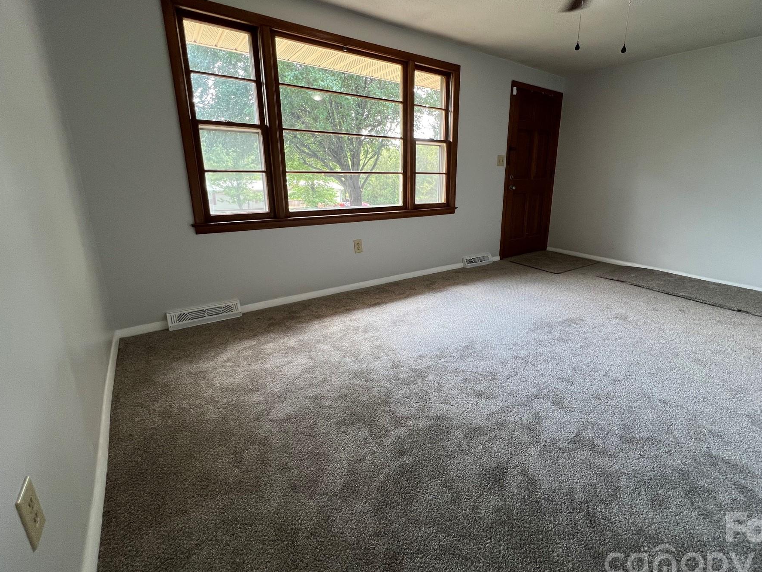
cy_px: 266
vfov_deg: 81.6
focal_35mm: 15
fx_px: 330
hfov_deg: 97.8
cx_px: 423
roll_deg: -1.0
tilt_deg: -15.4
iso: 100
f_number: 1.8
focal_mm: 1.57
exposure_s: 1/120
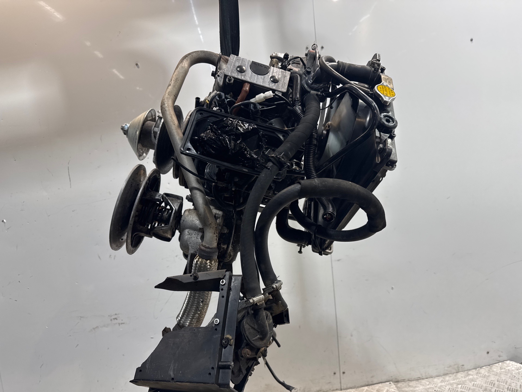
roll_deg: +4.1
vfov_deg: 56.8
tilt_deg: -3.8
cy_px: 196
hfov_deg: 71.6
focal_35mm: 24
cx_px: 261
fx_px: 362
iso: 80
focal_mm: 6.76
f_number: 1.78
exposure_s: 1/100
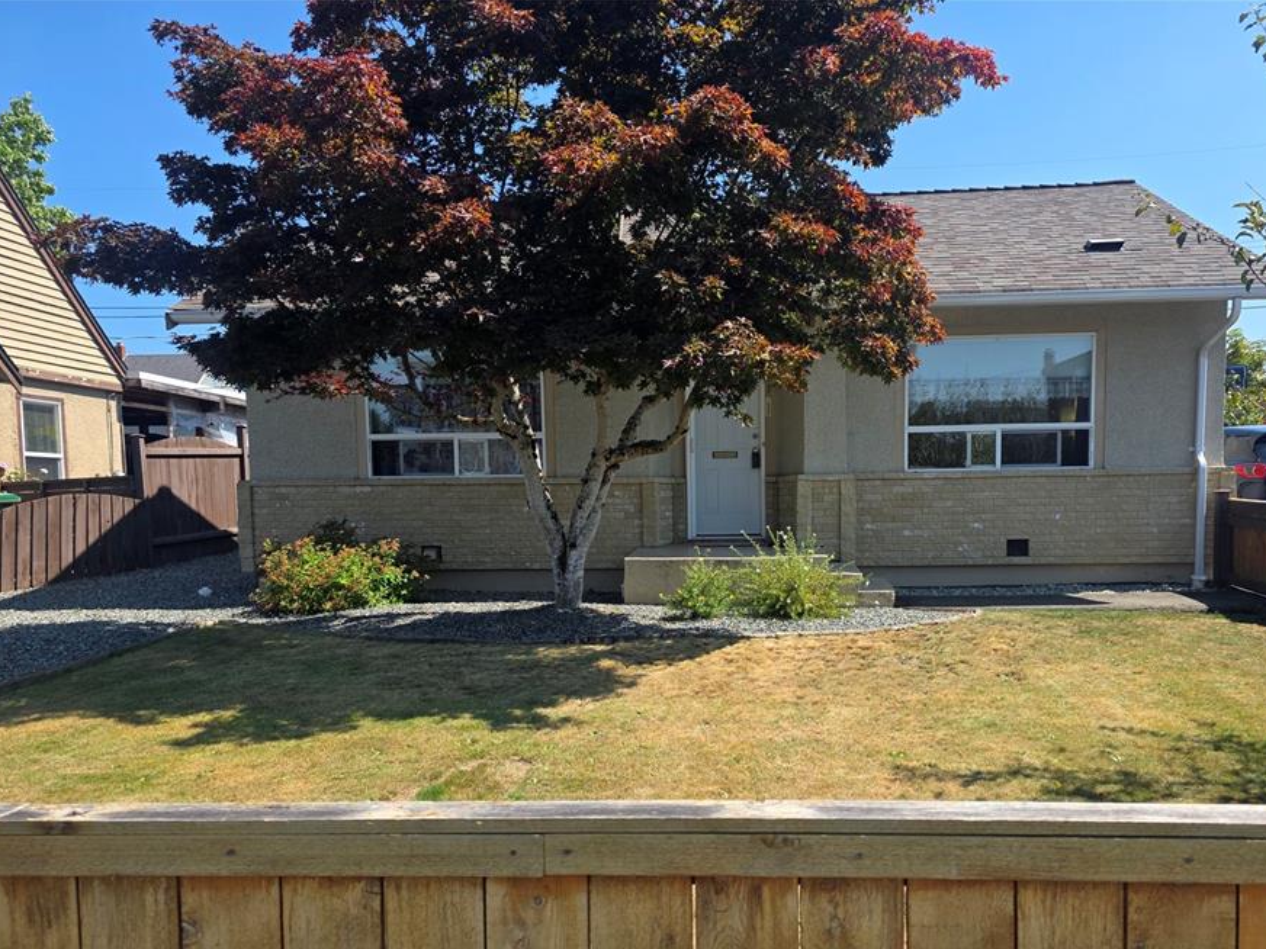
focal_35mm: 27
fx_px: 987
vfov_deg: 51.1
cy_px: 556
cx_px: 706
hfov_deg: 65.1
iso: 80
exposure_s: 1/2890
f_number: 1.7
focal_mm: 6.3
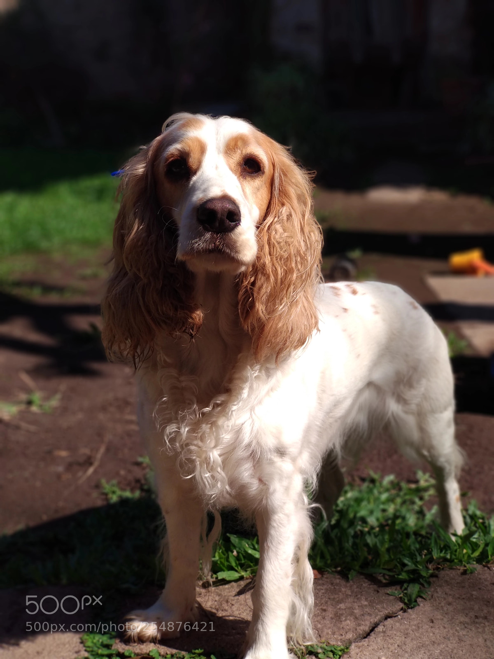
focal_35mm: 52
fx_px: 989
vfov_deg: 36.8
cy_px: 330
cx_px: 247
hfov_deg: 28.0
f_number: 2.6
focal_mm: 5.99
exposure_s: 1/716
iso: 100
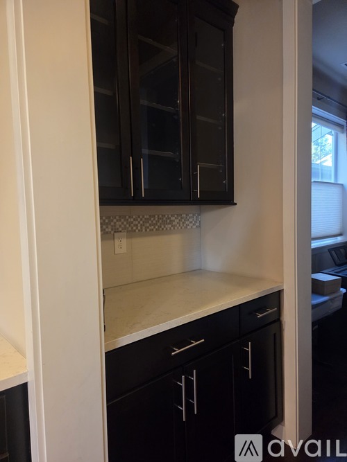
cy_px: 231
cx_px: 174
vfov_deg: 73.9
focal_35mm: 23
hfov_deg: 58.9
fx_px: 308
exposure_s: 1/120
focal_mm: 5.4
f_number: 1.8
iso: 1000
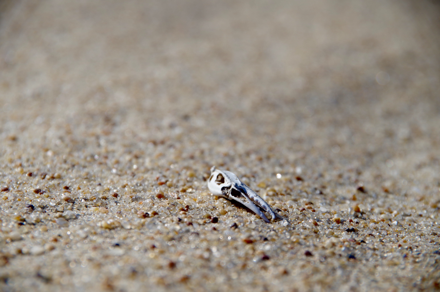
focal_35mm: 150
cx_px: 220
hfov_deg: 13.7
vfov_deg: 9.1
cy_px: 146
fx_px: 1830
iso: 100
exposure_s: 1/250
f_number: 7.1
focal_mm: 100
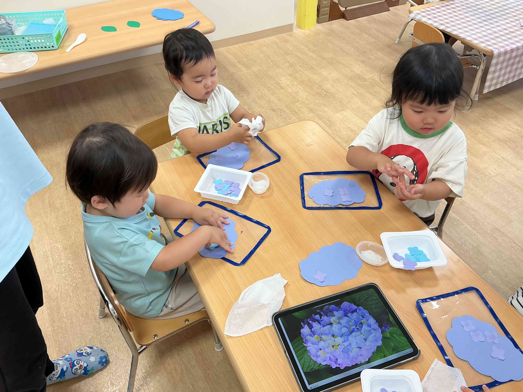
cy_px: 196
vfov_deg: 48.2
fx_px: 438
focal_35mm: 29
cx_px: 262
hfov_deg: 61.7
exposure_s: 1/120
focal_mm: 3
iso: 40
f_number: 1.8
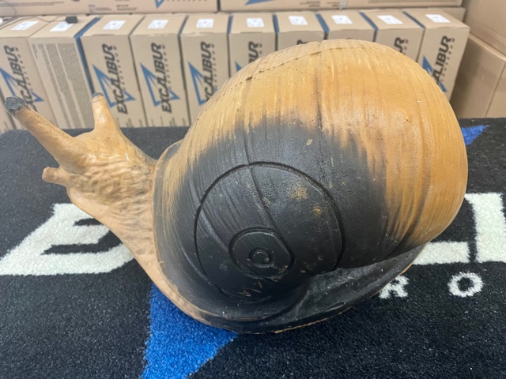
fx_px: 380
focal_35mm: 26
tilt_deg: -36.3
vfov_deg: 53.1
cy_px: 190
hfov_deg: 67.3
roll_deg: +1.4
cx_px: 253
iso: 250
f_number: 1.6
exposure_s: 1/50
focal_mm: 4.2
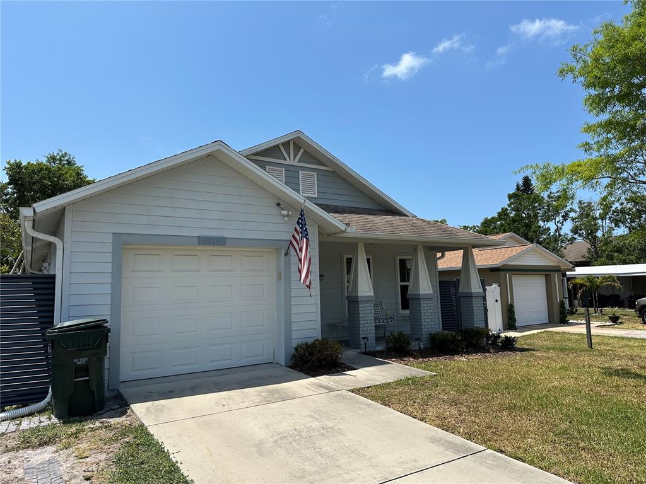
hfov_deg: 71.6
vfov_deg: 56.8
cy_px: 242
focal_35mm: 24
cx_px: 323
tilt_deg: +8.2
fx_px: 448
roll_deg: +0.9
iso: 80
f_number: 1.78
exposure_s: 1/5263
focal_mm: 6.86
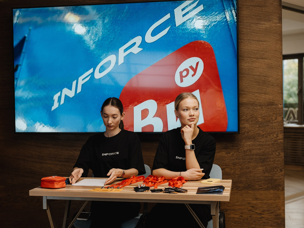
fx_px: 518
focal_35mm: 59
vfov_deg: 24.8
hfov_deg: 32.7
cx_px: 135
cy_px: 109
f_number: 2.8
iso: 1600
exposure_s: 1/400
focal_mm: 50
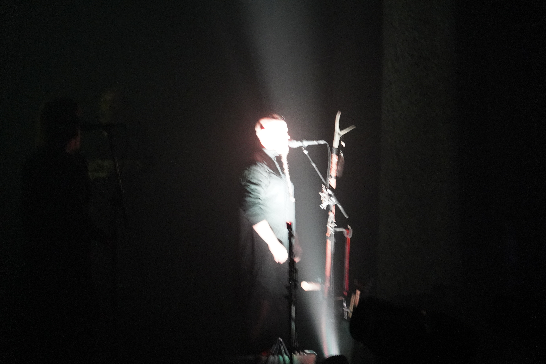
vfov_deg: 13.0
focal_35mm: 105
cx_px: 273
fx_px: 1592
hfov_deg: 19.5
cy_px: 182
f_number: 4
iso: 12800
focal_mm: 105
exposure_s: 1/10
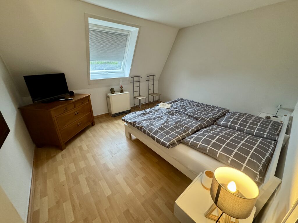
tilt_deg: -20.7
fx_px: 121
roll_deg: +0.8
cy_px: 112
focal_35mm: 14
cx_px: 149
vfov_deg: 85.7
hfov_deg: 102.1
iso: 400
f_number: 2.2
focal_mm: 2.22
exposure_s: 1/60
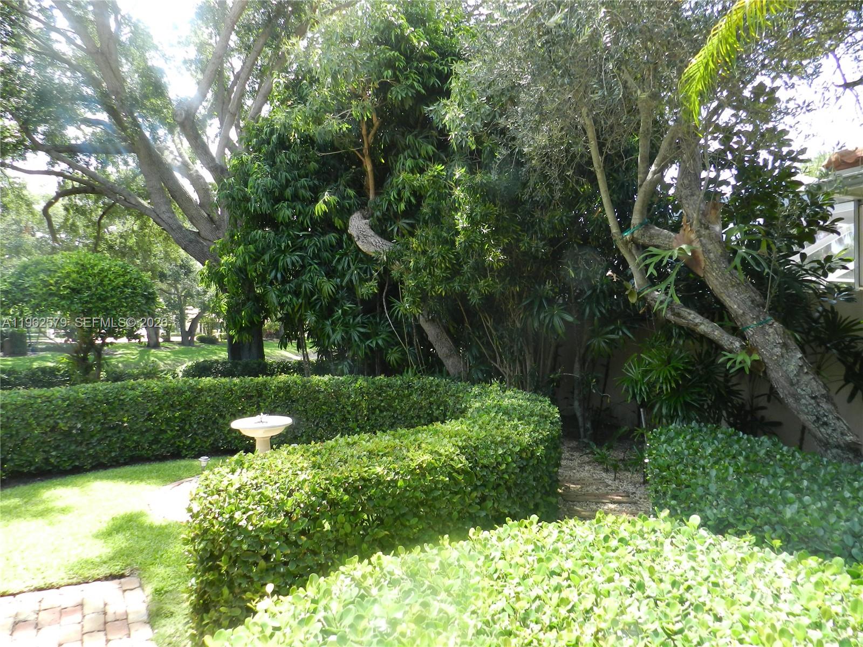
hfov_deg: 73.9
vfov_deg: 58.9
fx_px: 573
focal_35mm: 23
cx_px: 432
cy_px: 324
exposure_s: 1/200
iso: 160
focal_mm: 4
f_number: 3.4
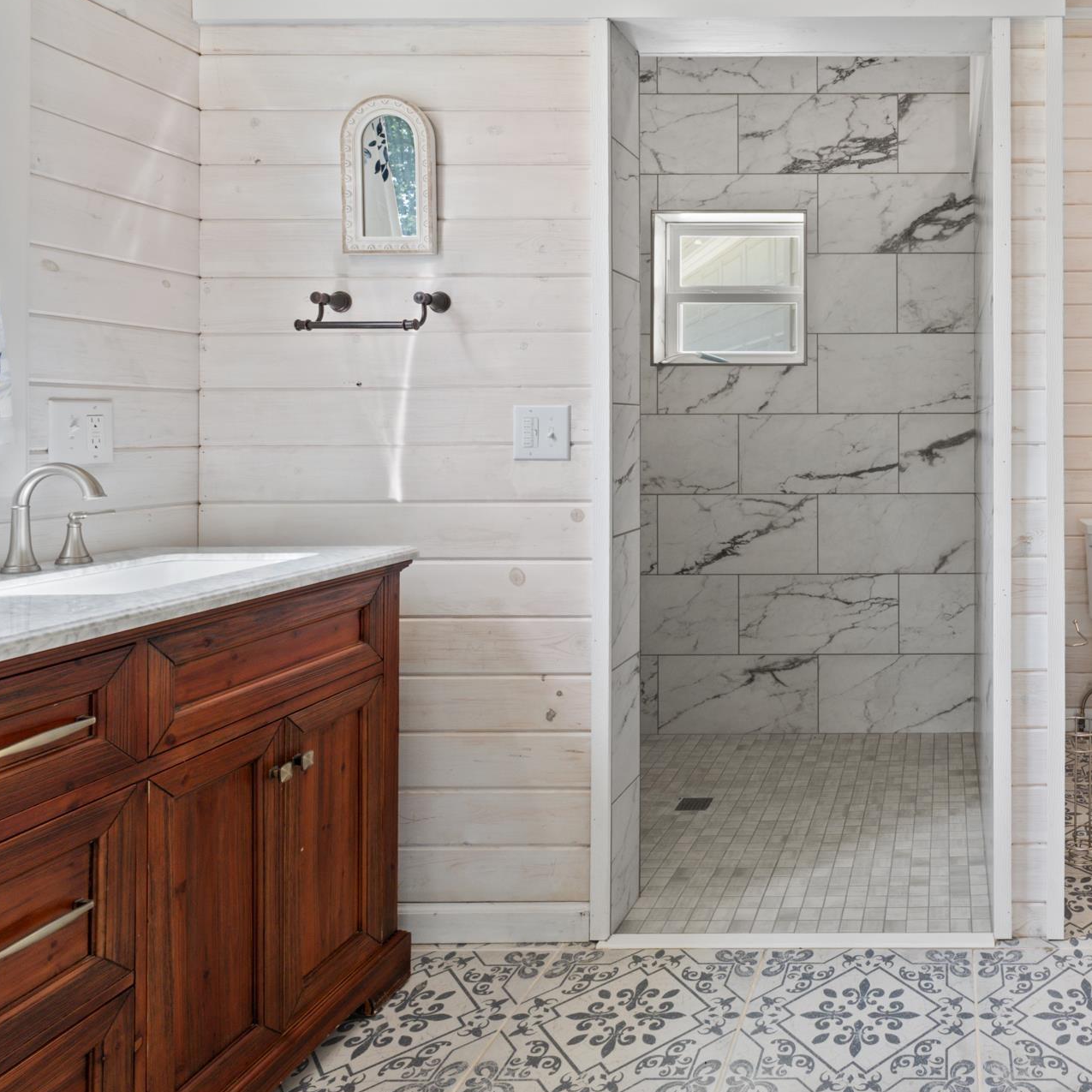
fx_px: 892
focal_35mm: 25
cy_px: 414
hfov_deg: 56.2
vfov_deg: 62.1
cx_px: 940
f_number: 9
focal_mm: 10
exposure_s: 1/5
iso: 200
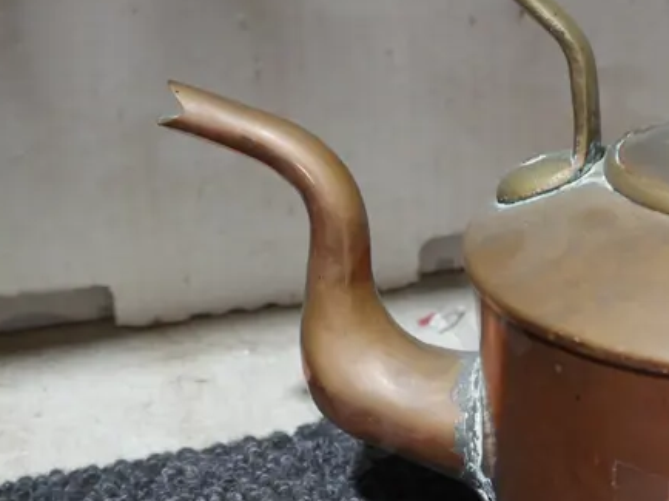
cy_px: 194
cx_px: 675
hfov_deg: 22.1
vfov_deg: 17.3
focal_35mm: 85
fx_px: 1642
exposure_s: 1/60
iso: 800
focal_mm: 18
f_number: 4
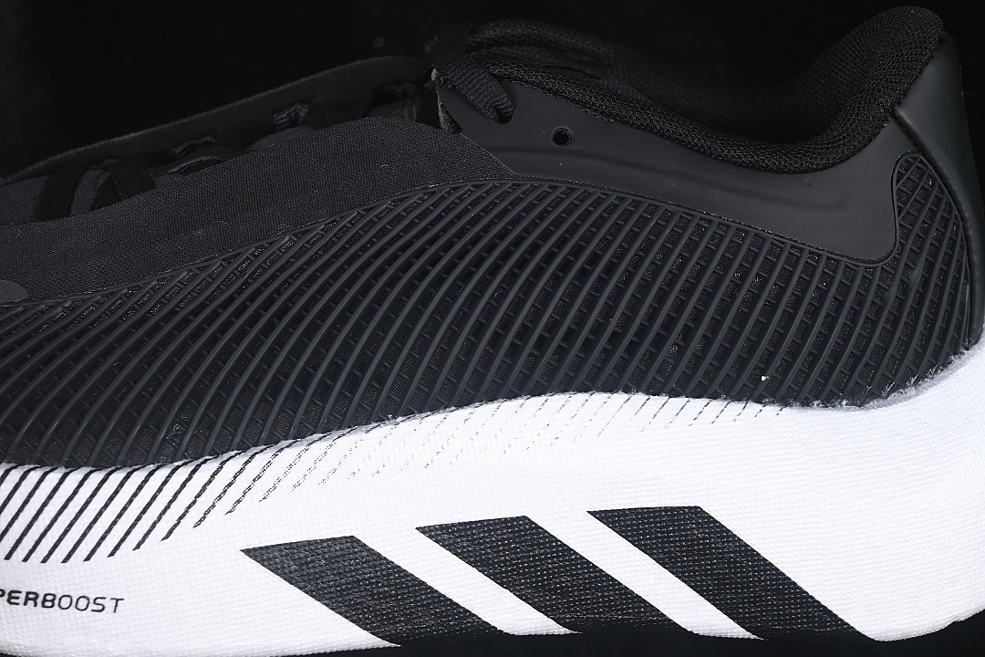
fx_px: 2052
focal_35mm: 75
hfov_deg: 27.0
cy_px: 328
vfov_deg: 18.2
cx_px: 492
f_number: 6.3
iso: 160
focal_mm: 50
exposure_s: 1/50
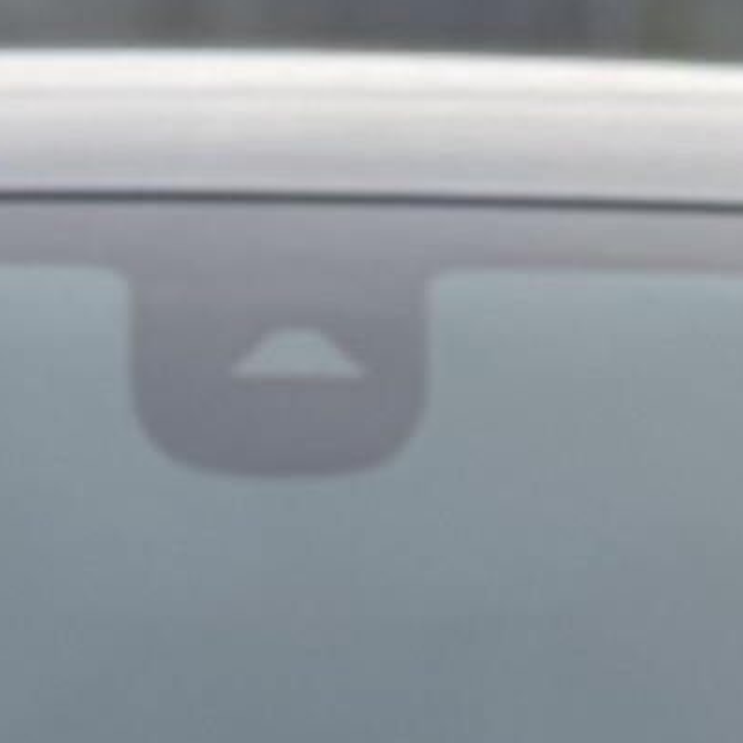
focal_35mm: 684
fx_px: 16610
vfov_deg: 2.5
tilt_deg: -3.2
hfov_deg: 2.6
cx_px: 350
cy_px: 2231
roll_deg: -0.3
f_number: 2.8
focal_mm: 9
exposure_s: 1/431
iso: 32
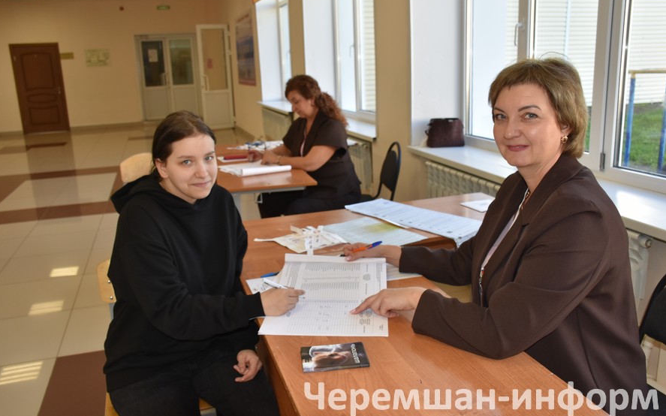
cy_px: 208
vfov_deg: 40.6
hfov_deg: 61.2
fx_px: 563
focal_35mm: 31
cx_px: 334
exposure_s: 1/200
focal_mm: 20
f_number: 5
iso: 500
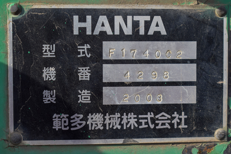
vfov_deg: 16.6
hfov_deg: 24.6
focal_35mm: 82
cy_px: 77
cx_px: 116
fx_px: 529
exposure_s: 1/500
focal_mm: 55
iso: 200
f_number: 5.6
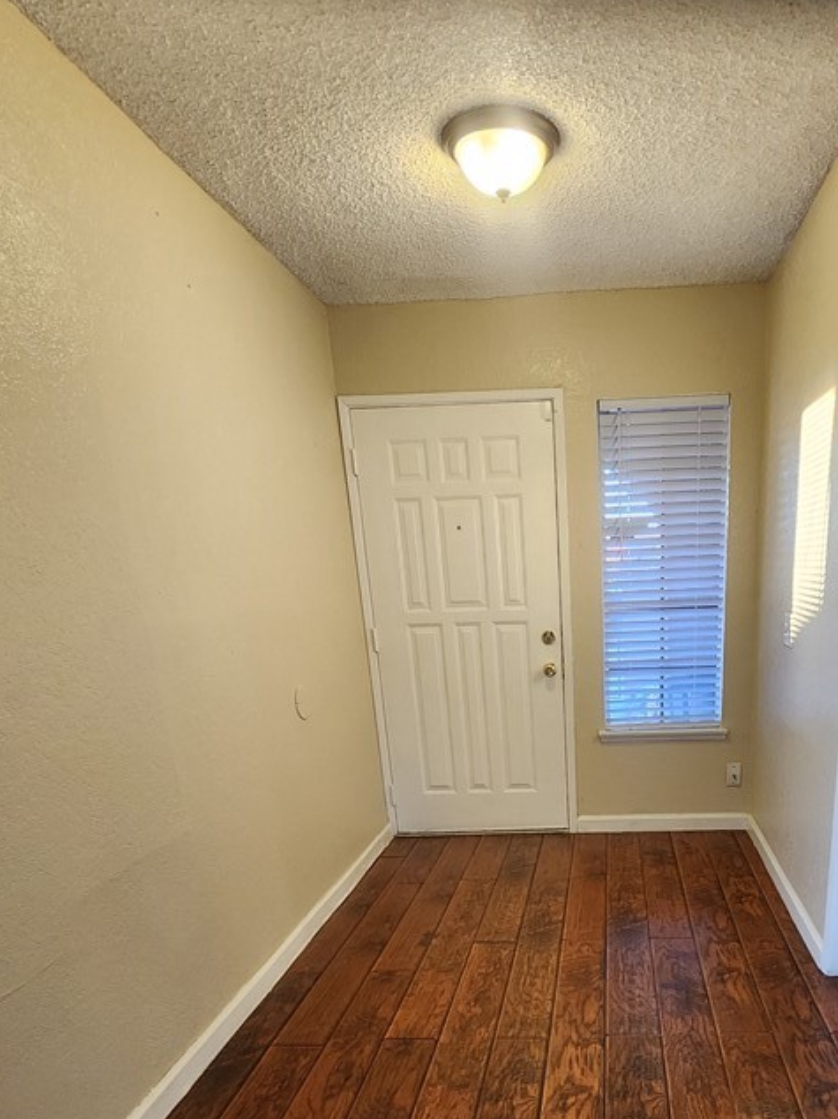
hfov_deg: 61.3
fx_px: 678
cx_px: 582
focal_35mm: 21
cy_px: 812
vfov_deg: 74.5
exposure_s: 1/40
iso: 320
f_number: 2.2
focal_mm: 2.2
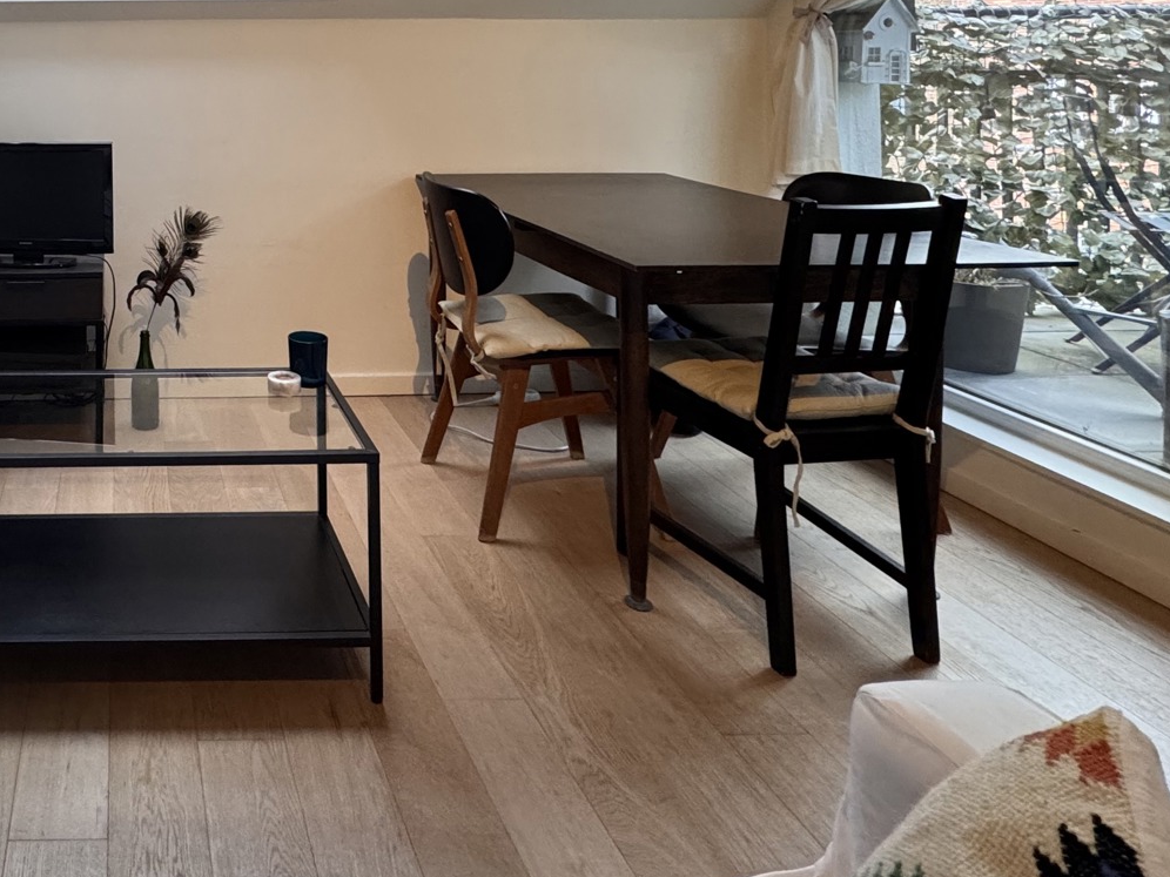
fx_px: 913
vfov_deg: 45.6
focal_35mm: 27
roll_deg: +0.5
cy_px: 59
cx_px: 129
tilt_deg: -0.4
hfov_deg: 56.8
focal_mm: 2.22
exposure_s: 1/100
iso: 250
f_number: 2.2
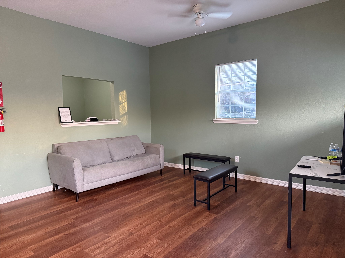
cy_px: 129
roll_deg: +0.3
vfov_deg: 56.8
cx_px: 172
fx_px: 239
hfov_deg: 71.6
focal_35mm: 24
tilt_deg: -4.2
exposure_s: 1/60
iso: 500
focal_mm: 6.76
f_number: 1.78
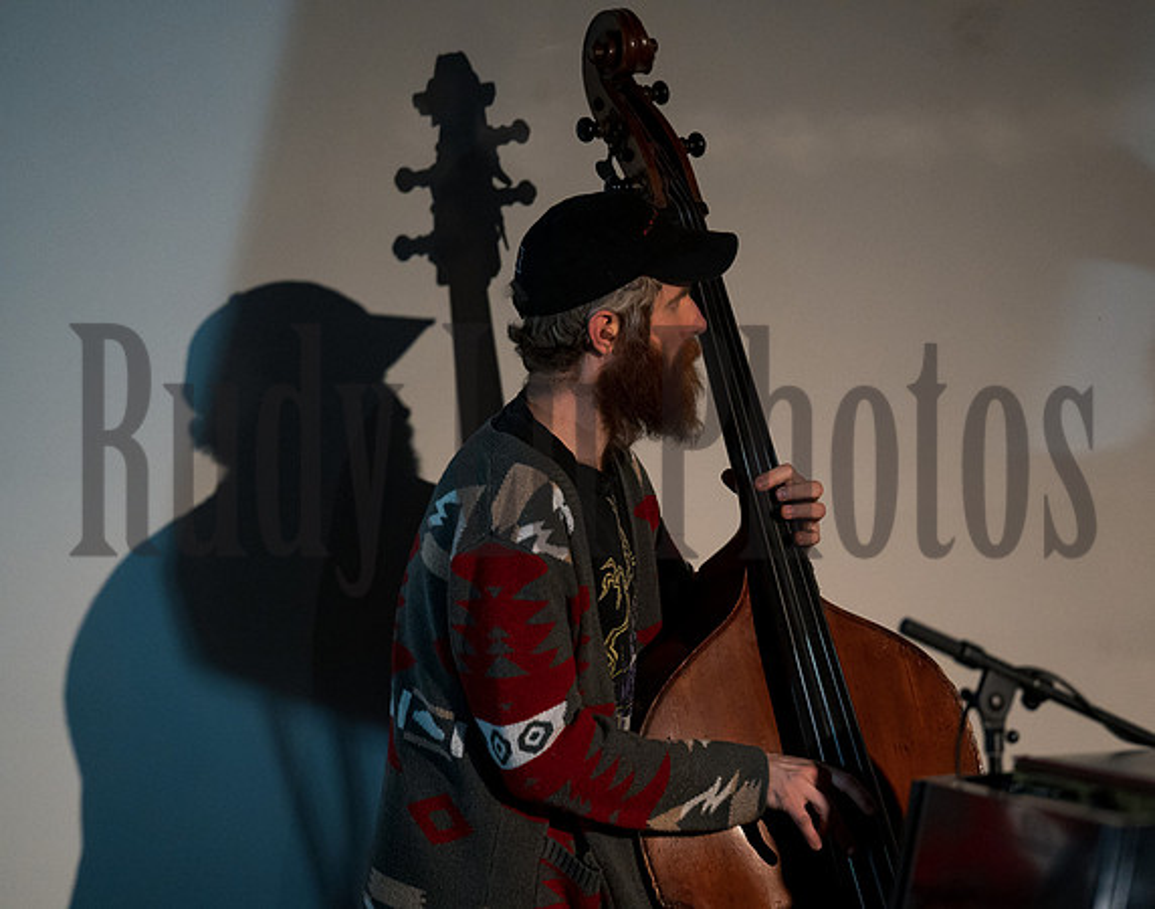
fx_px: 8021
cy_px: 481
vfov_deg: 6.5
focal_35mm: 236
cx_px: 721
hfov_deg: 8.2
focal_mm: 200
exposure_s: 1/200
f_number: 2.8
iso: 6400
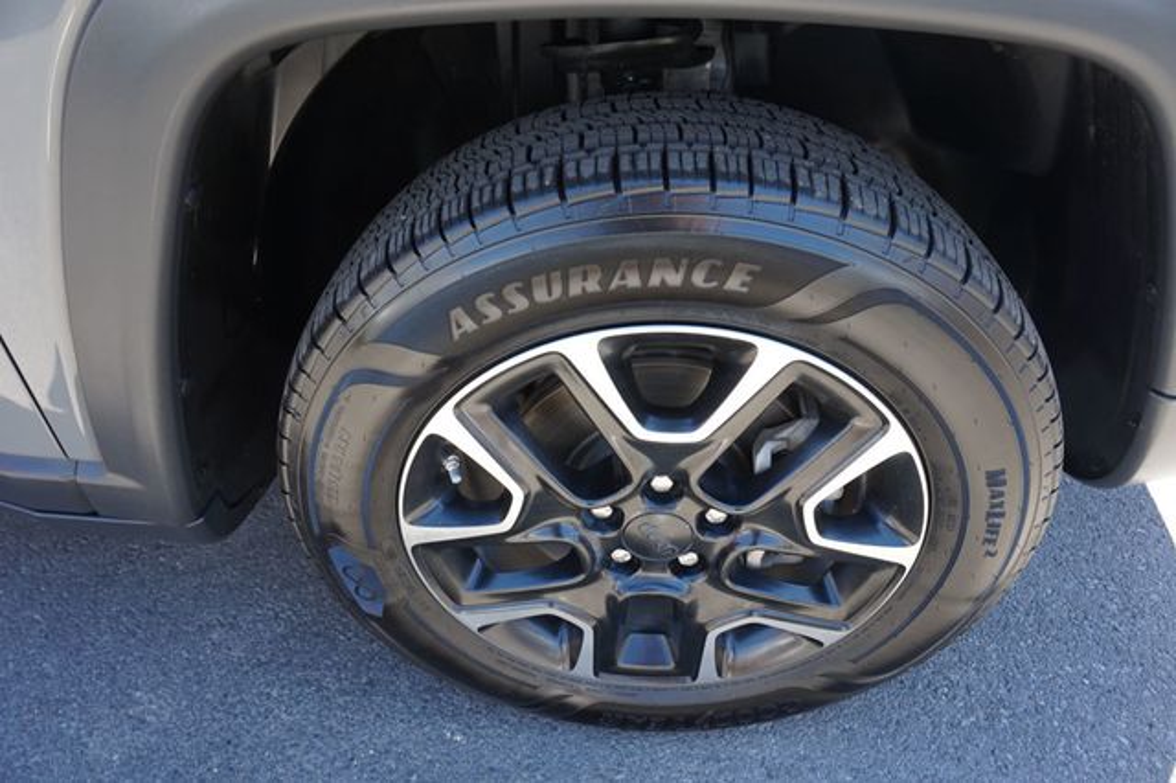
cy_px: 392
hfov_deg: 73.8
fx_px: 784
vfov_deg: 53.1
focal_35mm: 24
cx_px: 588
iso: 100
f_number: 4
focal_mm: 16
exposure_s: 1/60
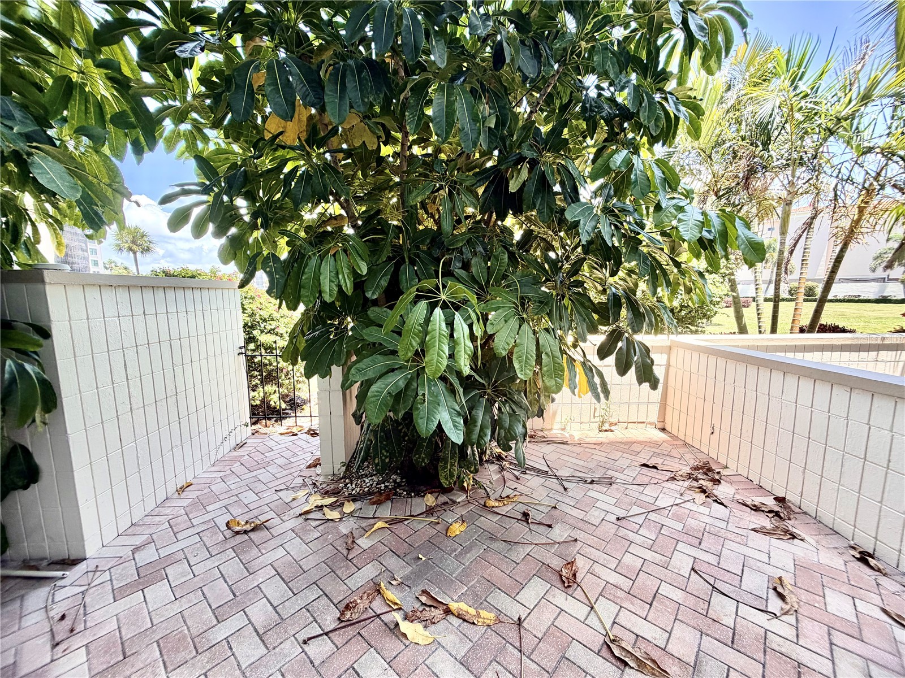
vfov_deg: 85.7
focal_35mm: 14
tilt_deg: -8.4
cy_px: 339
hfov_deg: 102.1
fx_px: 366
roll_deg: +0.0
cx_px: 452
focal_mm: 2.22
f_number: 2.2
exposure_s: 1/146
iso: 50
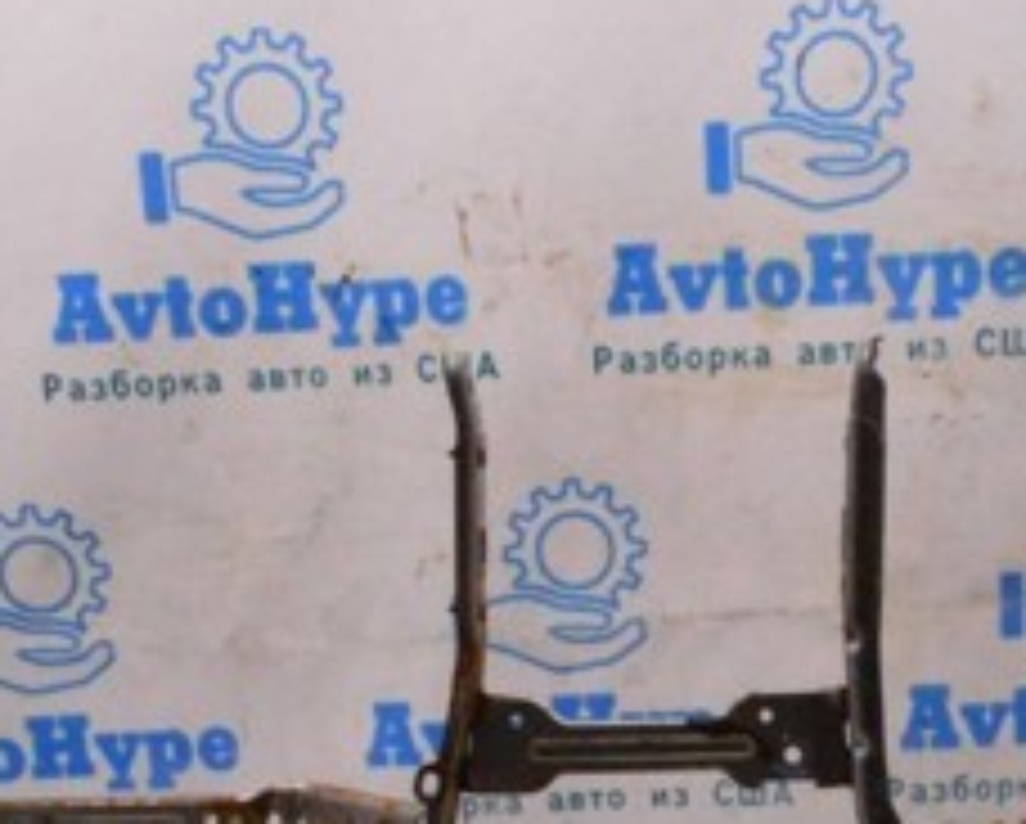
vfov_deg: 20.6
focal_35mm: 71
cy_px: 903
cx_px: 698
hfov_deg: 26.6
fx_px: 2159
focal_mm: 18
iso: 6400
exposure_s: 1/40
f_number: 22
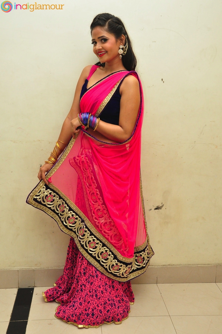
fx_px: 390
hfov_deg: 31.8
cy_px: 167
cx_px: 111
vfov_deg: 46.4
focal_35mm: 42
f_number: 7.1
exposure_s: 1/125
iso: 1600
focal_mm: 28
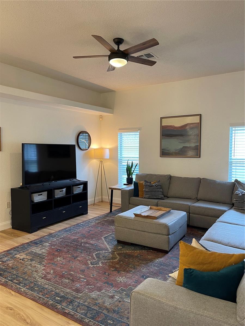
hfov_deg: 54.9
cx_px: 122
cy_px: 163
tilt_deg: -1.2
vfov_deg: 69.4
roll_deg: +0.7
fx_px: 236
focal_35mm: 25
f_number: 1.6
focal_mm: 5.1
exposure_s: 1/60
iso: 160
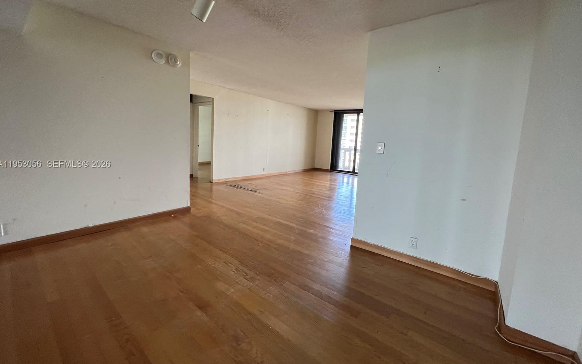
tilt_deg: -4.9
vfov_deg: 78.4
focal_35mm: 14
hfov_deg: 105.3
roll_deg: -3.1
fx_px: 222
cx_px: 291
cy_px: 165
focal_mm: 1.57
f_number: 1.8
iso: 250
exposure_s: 1/120
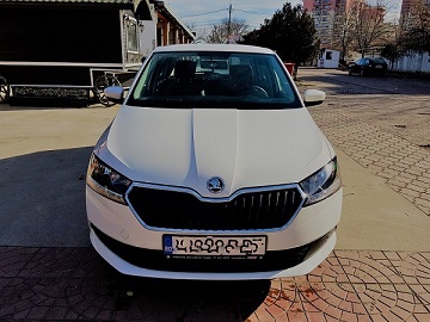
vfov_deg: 53.1
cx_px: 215
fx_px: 323
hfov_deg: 67.3
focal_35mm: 26
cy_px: 161
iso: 40
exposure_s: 1/2248
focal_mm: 4.2
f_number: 1.7
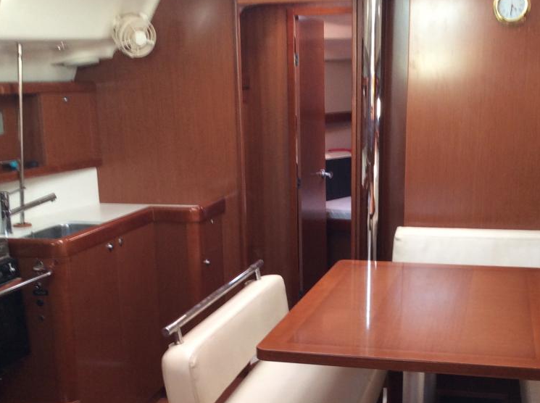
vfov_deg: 26.1
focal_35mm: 55
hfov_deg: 35.0
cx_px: 299
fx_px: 856
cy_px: 304
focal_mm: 3.3
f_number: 2.4
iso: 64
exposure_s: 1/25
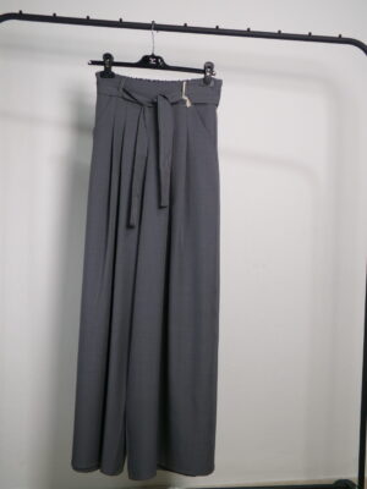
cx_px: 184
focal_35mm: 37
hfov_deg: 38.7
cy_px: 244
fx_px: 523
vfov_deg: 50.1
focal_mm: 6.6
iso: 200
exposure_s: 1/25
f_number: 4
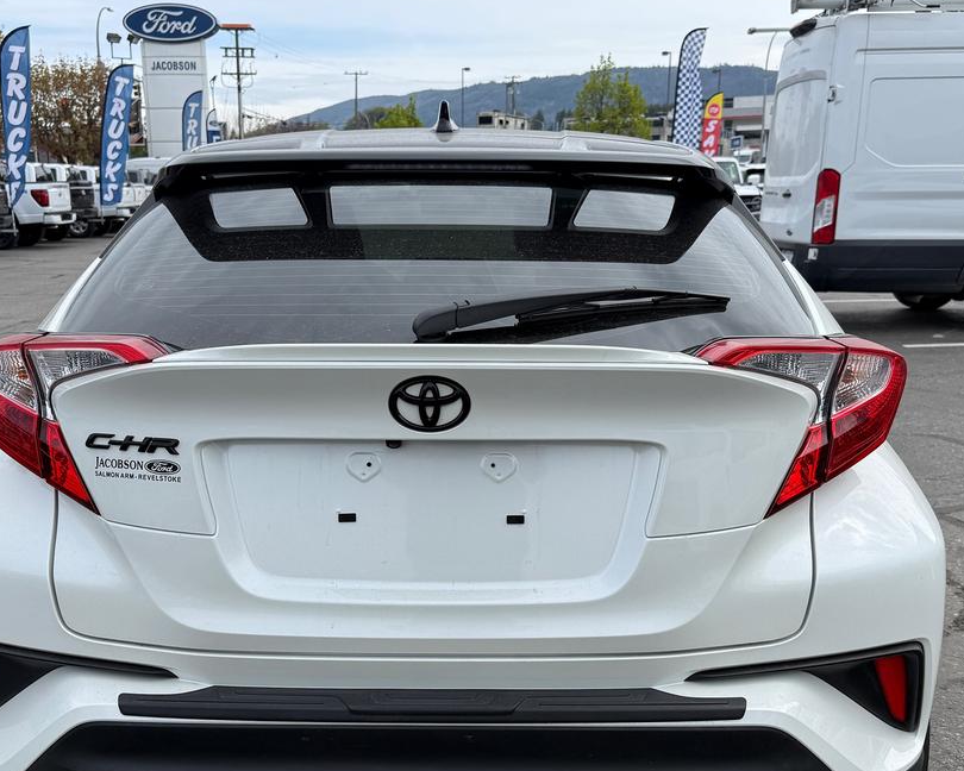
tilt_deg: -14.6
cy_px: 484
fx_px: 1056
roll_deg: +0.1
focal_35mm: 37
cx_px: 457
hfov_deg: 49.1
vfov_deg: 39.8
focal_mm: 6.76
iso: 80
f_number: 1.78
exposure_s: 1/3279
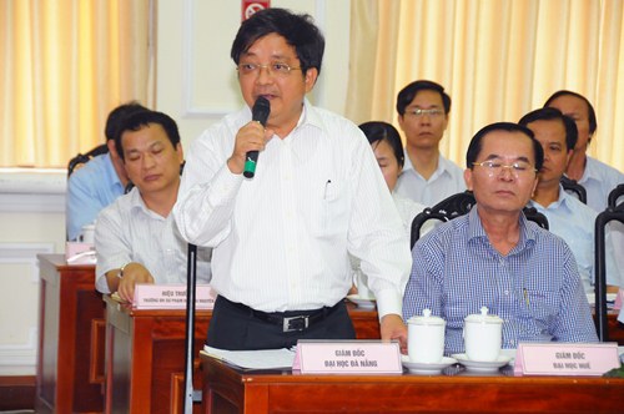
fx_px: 2726
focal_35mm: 158
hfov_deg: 13.1
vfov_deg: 8.7
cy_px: 207
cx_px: 312
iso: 1000
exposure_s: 1/60
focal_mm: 105
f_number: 6.3
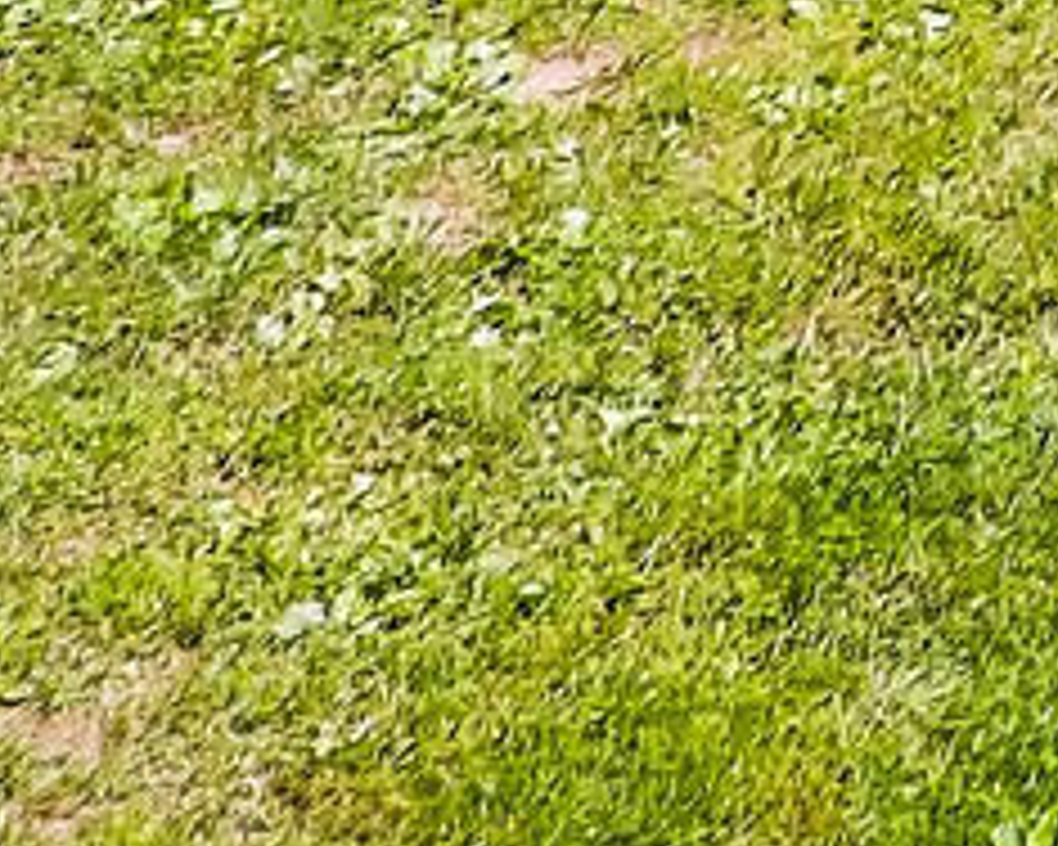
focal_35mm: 133
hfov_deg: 11.8
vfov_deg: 9.9
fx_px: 4165
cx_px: 2553
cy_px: -1310
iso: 100
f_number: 2.8
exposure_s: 1/640
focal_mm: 3.61
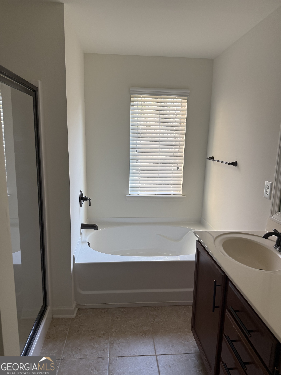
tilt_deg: -10.5
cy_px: 188
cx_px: 140
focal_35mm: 24
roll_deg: -1.4
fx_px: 260
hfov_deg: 56.8
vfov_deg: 71.6
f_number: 1.78
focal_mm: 6.76
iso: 100
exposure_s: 1/121
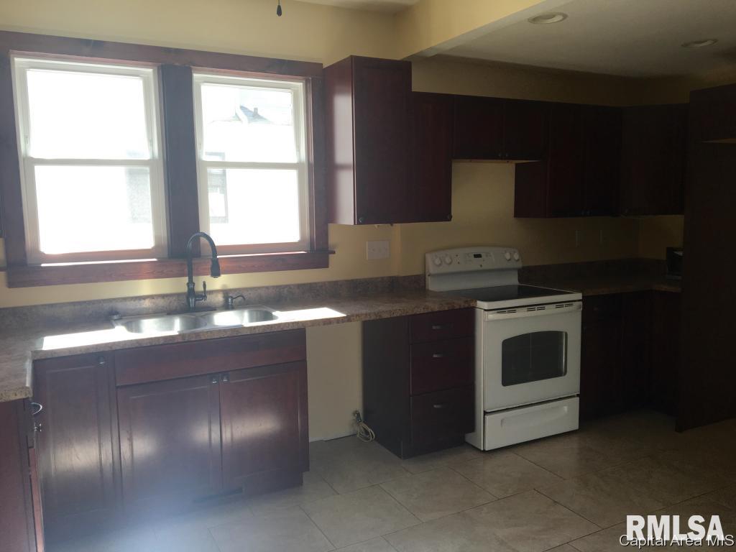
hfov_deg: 61.7
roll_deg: +1.3
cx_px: 368
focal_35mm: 29
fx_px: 617
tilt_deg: -6.6
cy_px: 276
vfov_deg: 48.2
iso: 25
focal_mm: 4.15
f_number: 2.2
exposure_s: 1/40
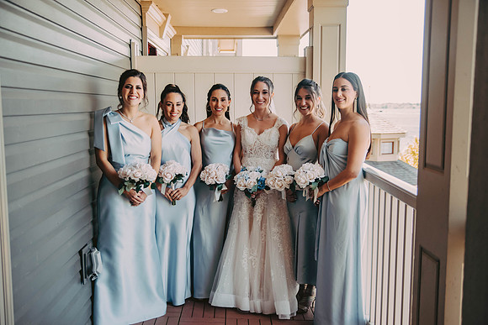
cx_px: 244
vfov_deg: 32.3
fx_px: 562
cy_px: 162
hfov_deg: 46.9
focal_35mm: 41
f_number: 2.8
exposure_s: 1/800
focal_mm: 40
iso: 800
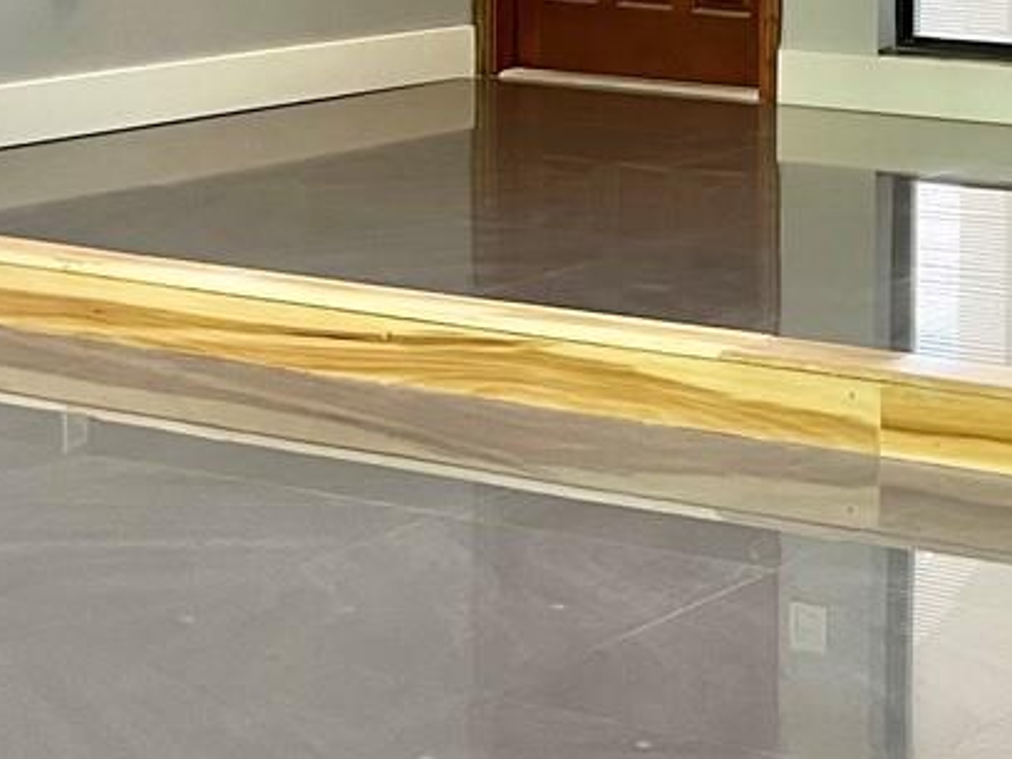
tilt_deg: -4.0
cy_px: -109
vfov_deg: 14.1
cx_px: 1297
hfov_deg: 18.0
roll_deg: -0.7
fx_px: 2982
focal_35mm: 102
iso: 100
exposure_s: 1/60
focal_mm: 5.7
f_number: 1.5
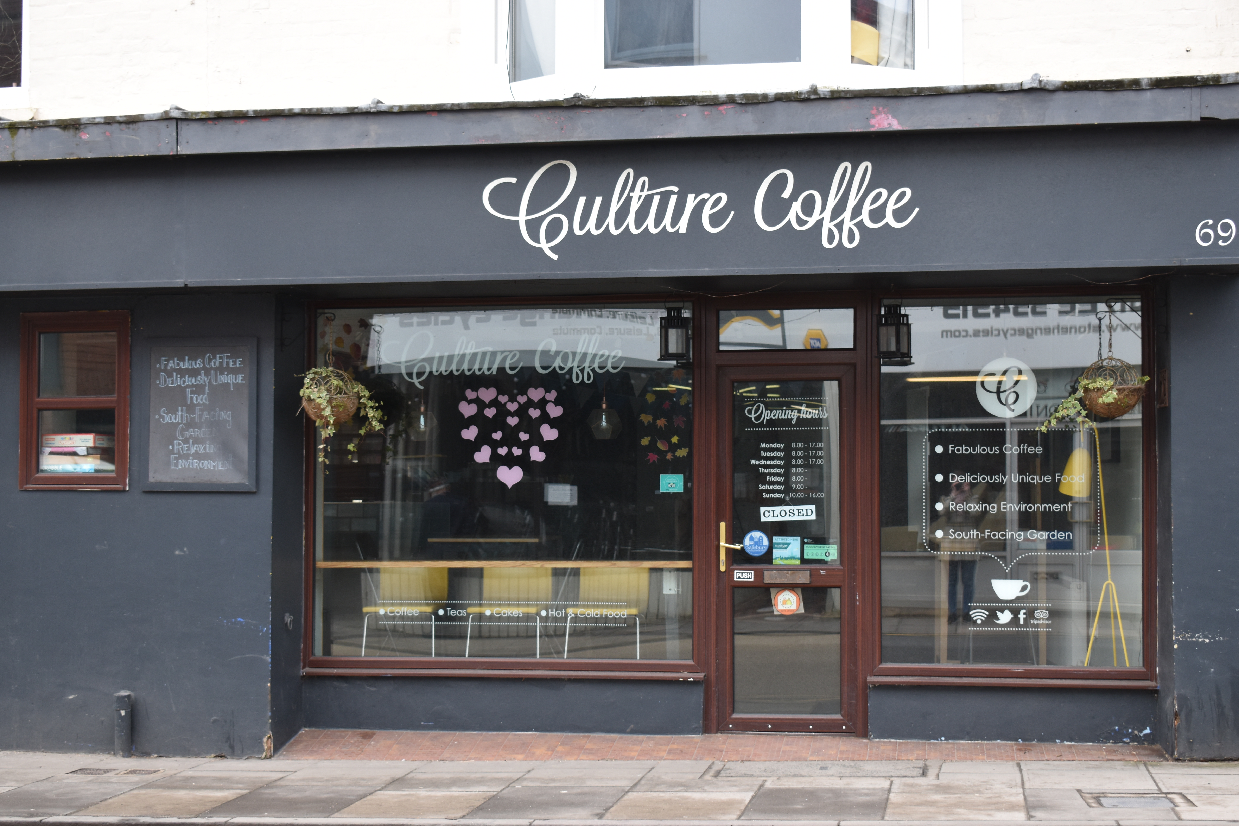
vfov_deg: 23.8
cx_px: 620
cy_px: 413
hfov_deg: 35.1
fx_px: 1962
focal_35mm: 57
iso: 360
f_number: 5.6
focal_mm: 38
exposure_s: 1/250
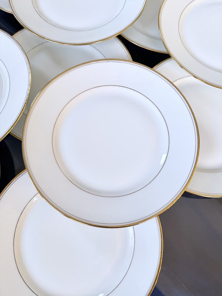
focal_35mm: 24
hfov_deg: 56.8
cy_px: 148
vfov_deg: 71.6
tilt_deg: -75.7
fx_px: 205
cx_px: 111
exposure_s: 1/50
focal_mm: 6.76
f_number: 1.78
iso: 250
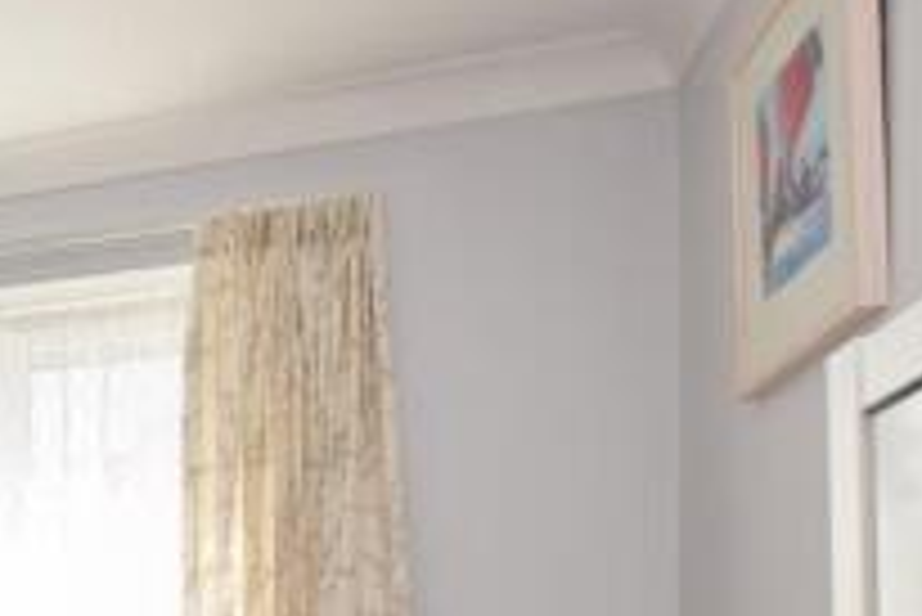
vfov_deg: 24.8
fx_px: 1230
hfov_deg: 31.3
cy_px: 780
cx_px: -292
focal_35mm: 48
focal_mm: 10
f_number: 9
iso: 320
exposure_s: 1/200
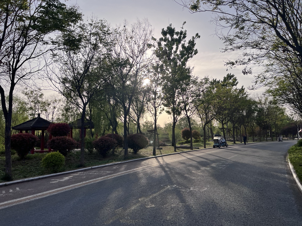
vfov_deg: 53.1
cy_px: 113
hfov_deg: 67.3
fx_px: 227
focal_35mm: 26
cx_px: 151
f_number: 1.6
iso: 50
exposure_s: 1/3215
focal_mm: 5.1
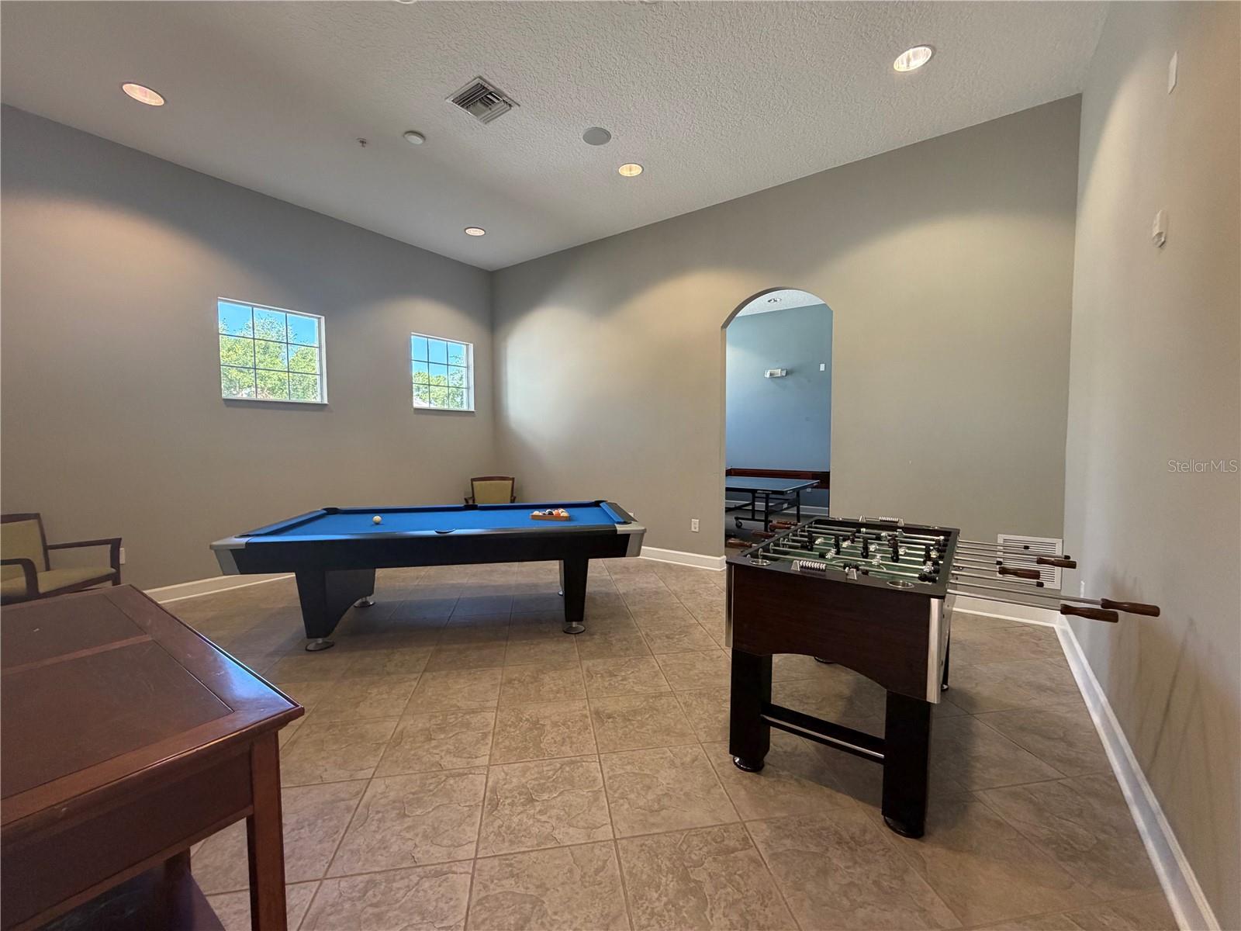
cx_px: 620
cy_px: 466
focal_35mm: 14
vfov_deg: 85.7
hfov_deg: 102.1
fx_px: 502
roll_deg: +0.6
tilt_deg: -3.4
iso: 320
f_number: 2.2
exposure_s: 1/100
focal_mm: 2.22
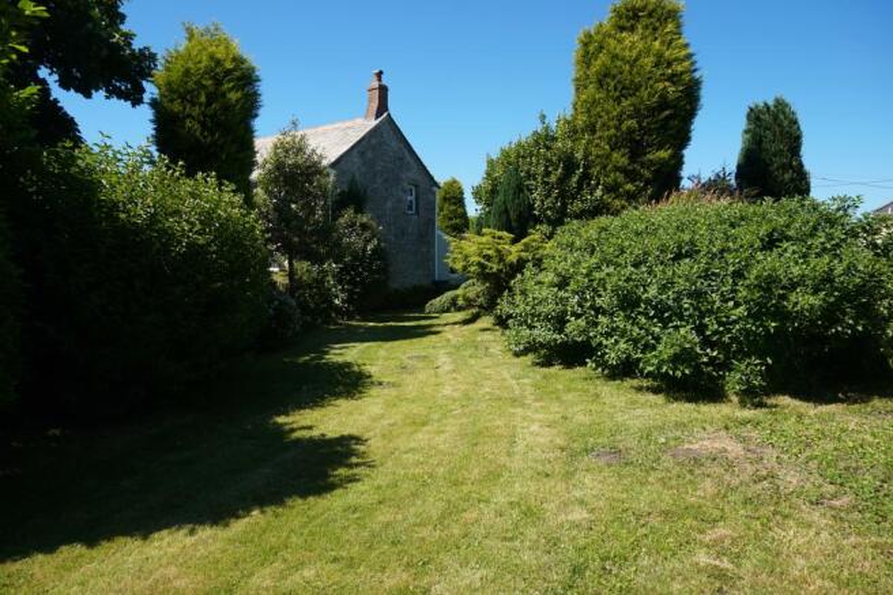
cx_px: 446
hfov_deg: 73.8
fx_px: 595
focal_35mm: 24
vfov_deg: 53.1
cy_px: 298
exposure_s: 1/250
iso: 100
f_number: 7.1
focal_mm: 16
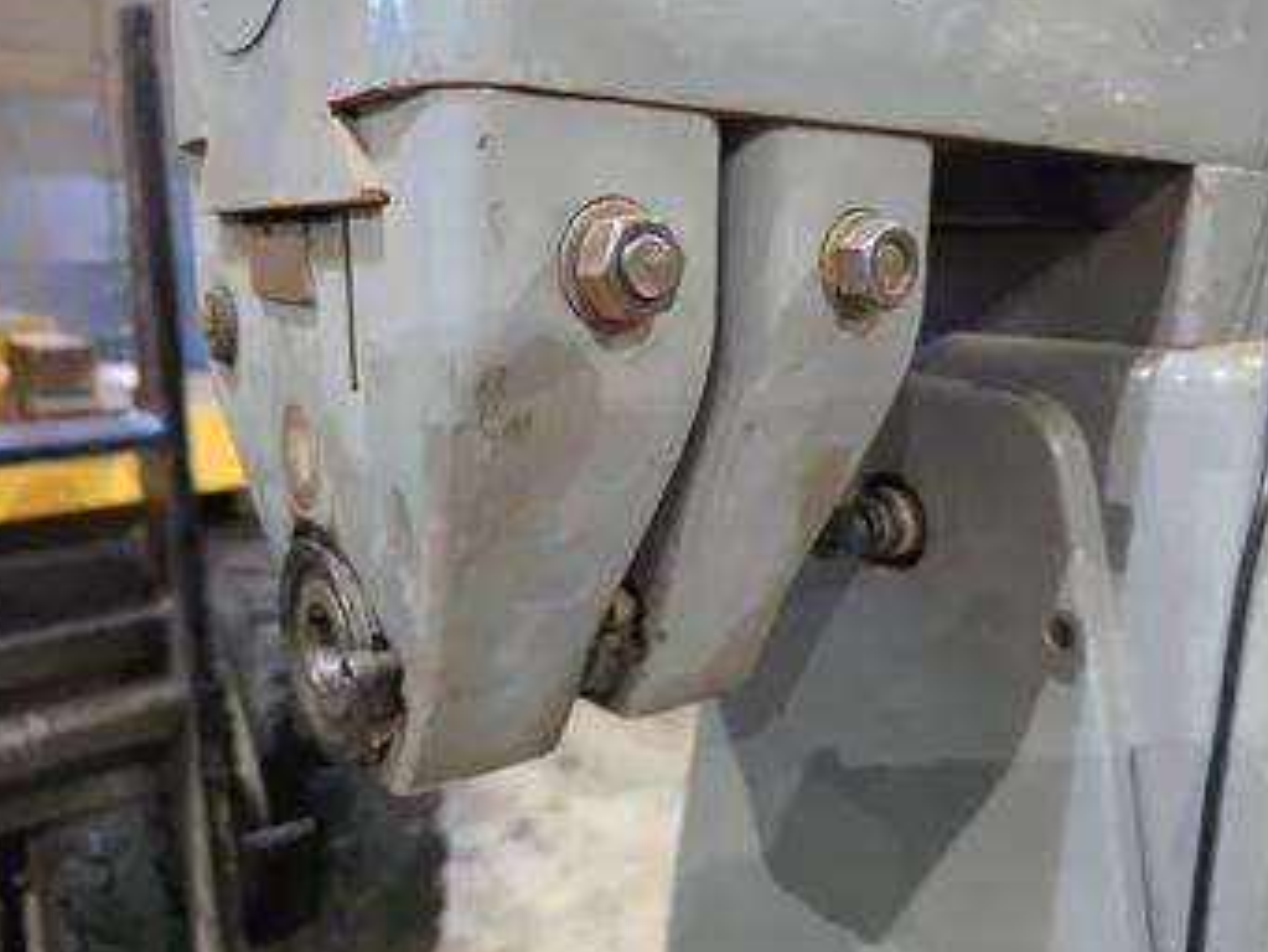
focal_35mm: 27
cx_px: 654
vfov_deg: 51.4
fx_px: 989
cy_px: 457
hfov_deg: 65.3
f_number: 1.4
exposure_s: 1/120
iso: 1250
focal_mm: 6.5
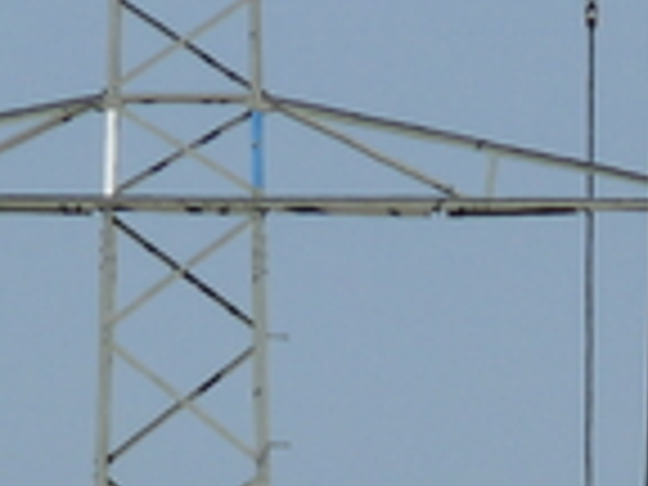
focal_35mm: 1921
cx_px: 360
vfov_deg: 0.8
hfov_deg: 1.0
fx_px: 35960
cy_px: 927
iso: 100
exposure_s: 1/400
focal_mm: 76.9
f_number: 8
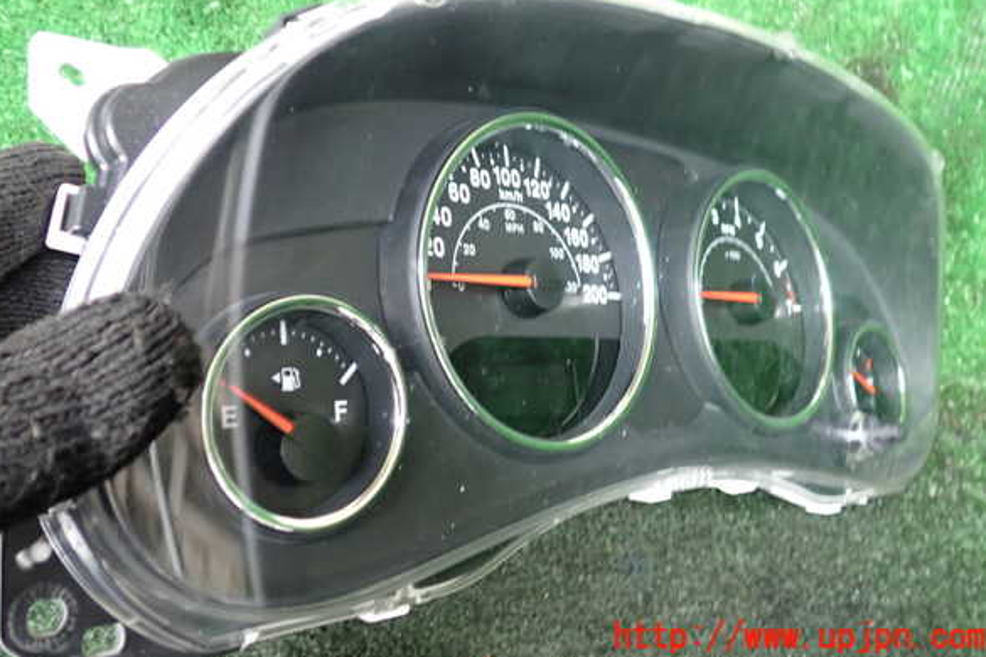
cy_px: 280
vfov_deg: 41.0
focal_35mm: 32
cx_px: 489
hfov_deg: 58.7
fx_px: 876
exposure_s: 1/30
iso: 250
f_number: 2.3
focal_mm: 5.4
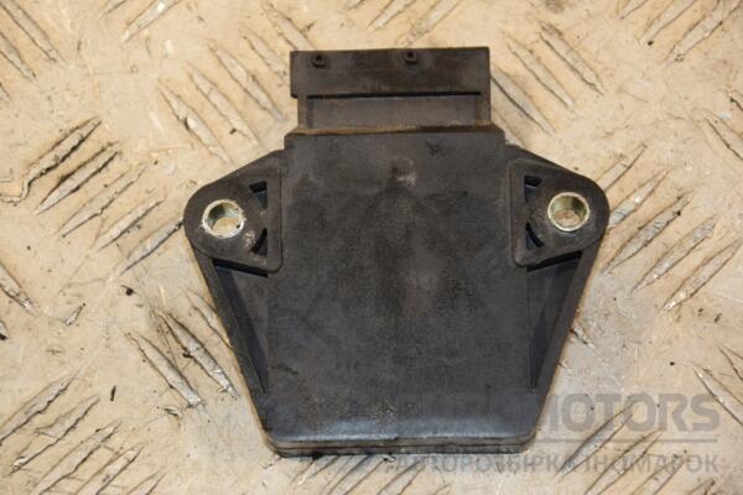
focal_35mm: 135
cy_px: 248
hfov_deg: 15.2
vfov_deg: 10.2
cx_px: 372
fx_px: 2786
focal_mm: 90
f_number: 5.6
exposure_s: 1/160
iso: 800
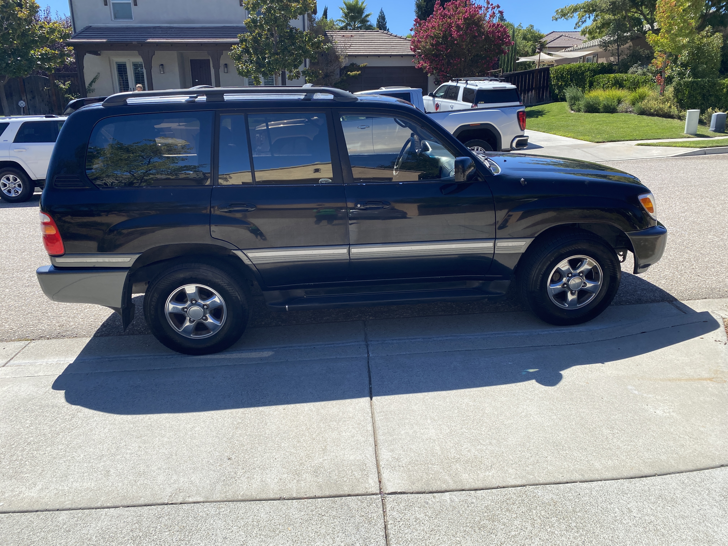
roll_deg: +0.9
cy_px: 273
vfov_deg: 53.1
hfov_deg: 67.3
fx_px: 547
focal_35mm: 26
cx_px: 364
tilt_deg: -17.3
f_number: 1.8
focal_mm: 4.25
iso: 32
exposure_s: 1/2222
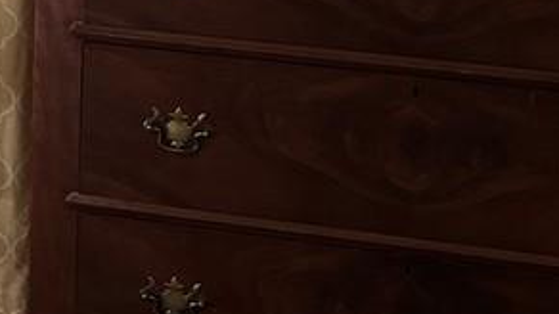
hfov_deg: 12.7
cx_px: -442
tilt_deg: -8.8
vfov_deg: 7.6
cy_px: -255
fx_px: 2297
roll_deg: +1.4
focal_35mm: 155
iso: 40
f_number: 1.6
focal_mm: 5.1
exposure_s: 1/279
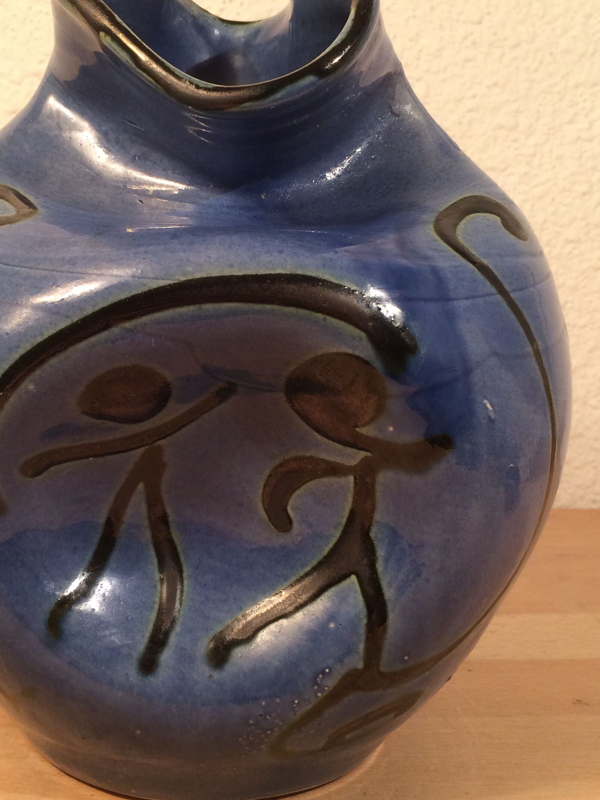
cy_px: 382
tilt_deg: -10.2
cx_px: 227
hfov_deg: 32.7
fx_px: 1017
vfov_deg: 42.9
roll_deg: -0.6
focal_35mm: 44
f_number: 2.2
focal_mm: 4.15
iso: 80
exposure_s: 1/33
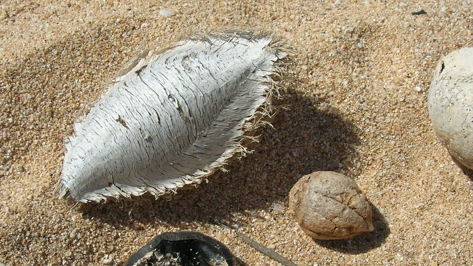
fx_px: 765
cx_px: 268
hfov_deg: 34.3
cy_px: 178
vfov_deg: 19.7
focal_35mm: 61
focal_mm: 5.7
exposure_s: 1/774
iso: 50
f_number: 4.9
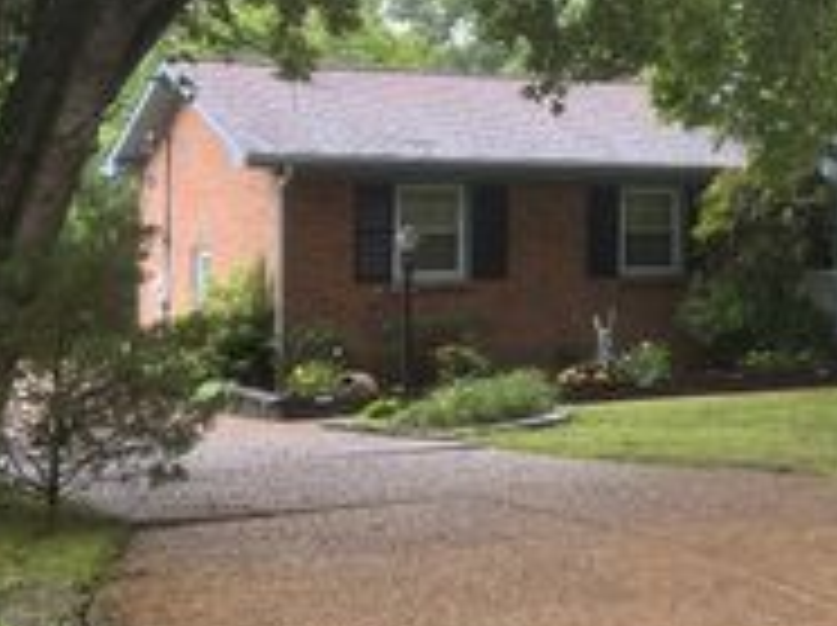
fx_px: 1690
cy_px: 164
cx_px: 932
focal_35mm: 70
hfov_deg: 25.7
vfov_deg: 20.8
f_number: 1.5
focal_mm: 5.7
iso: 40
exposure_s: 1/208
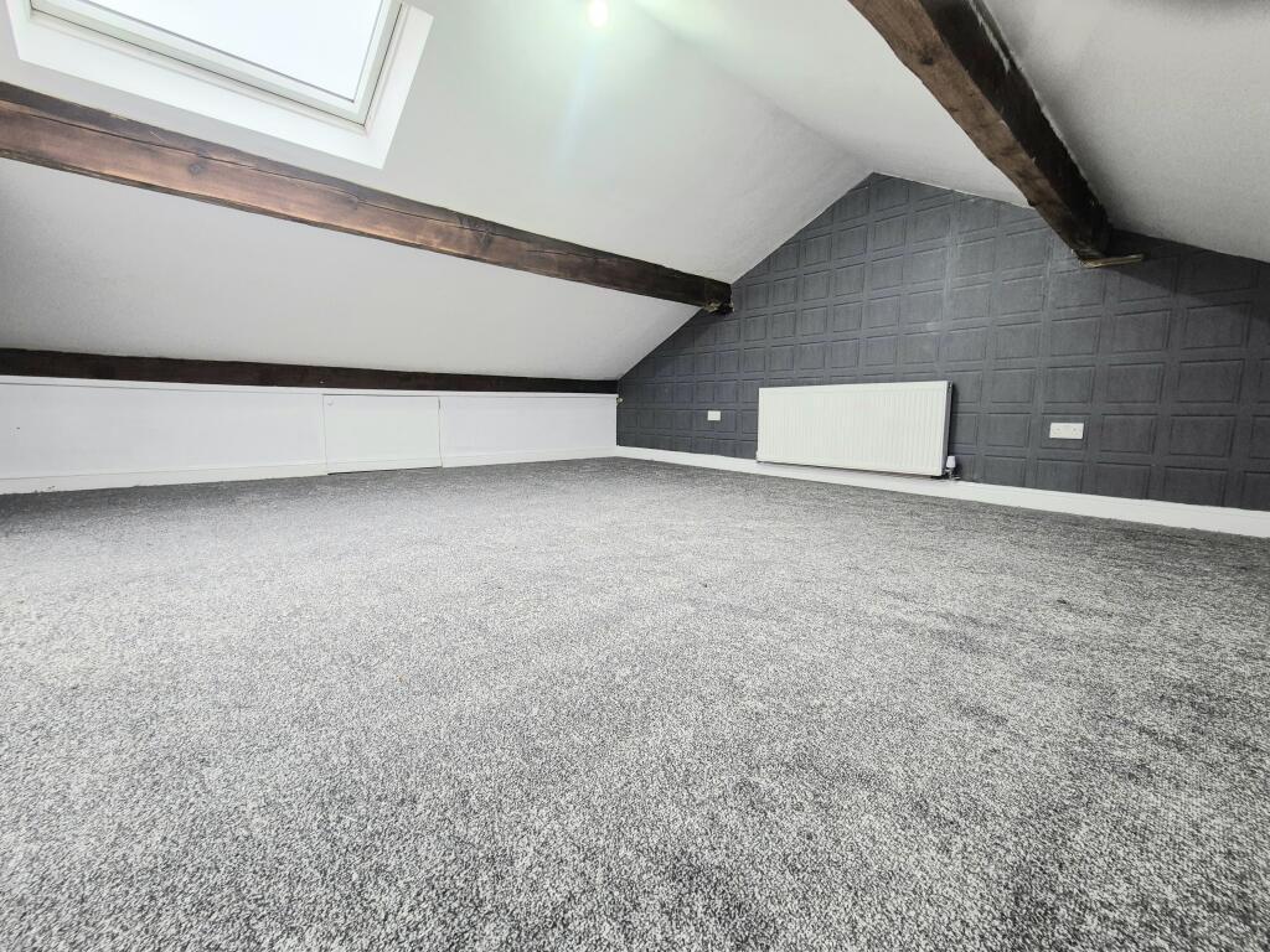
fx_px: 477
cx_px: 635
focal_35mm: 13
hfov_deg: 106.2
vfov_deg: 89.9
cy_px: 476
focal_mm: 2.2
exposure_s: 1/50
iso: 250
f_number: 2.2
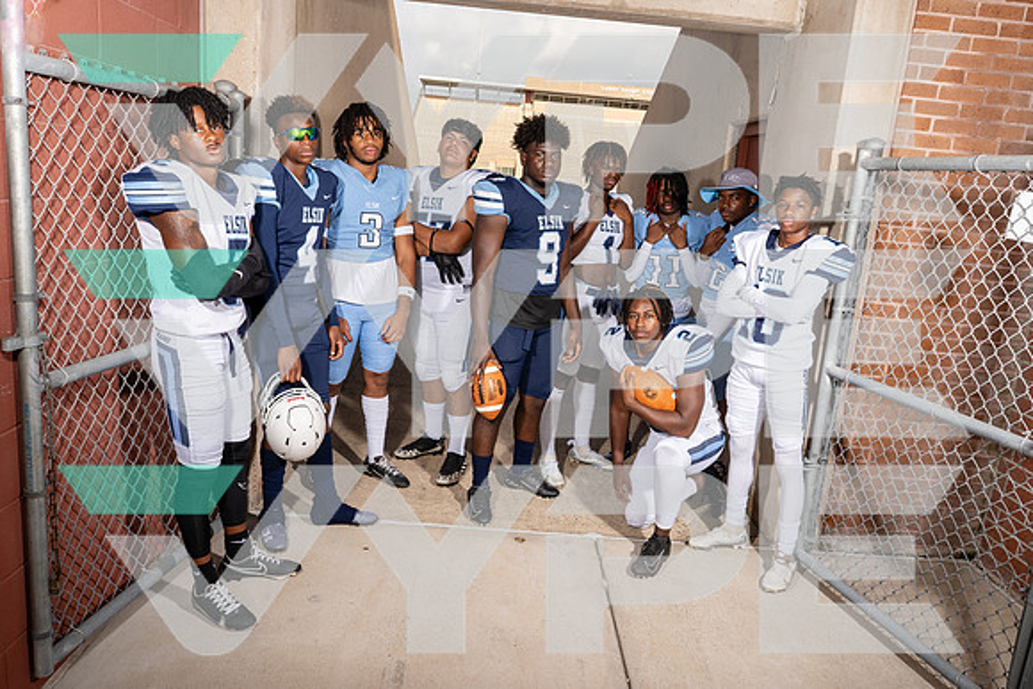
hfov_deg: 65.5
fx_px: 804
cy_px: 344
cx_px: 516
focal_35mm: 28
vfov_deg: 46.4
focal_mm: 28
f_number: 11
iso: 200
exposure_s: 1/250
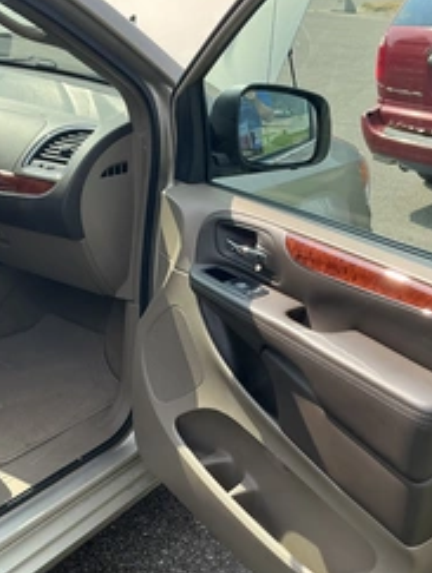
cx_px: 196
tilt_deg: -23.9
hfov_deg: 31.6
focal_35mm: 46
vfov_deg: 41.1
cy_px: 318
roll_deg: -0.9
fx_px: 763
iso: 25
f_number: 1.8
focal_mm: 3
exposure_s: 1/509
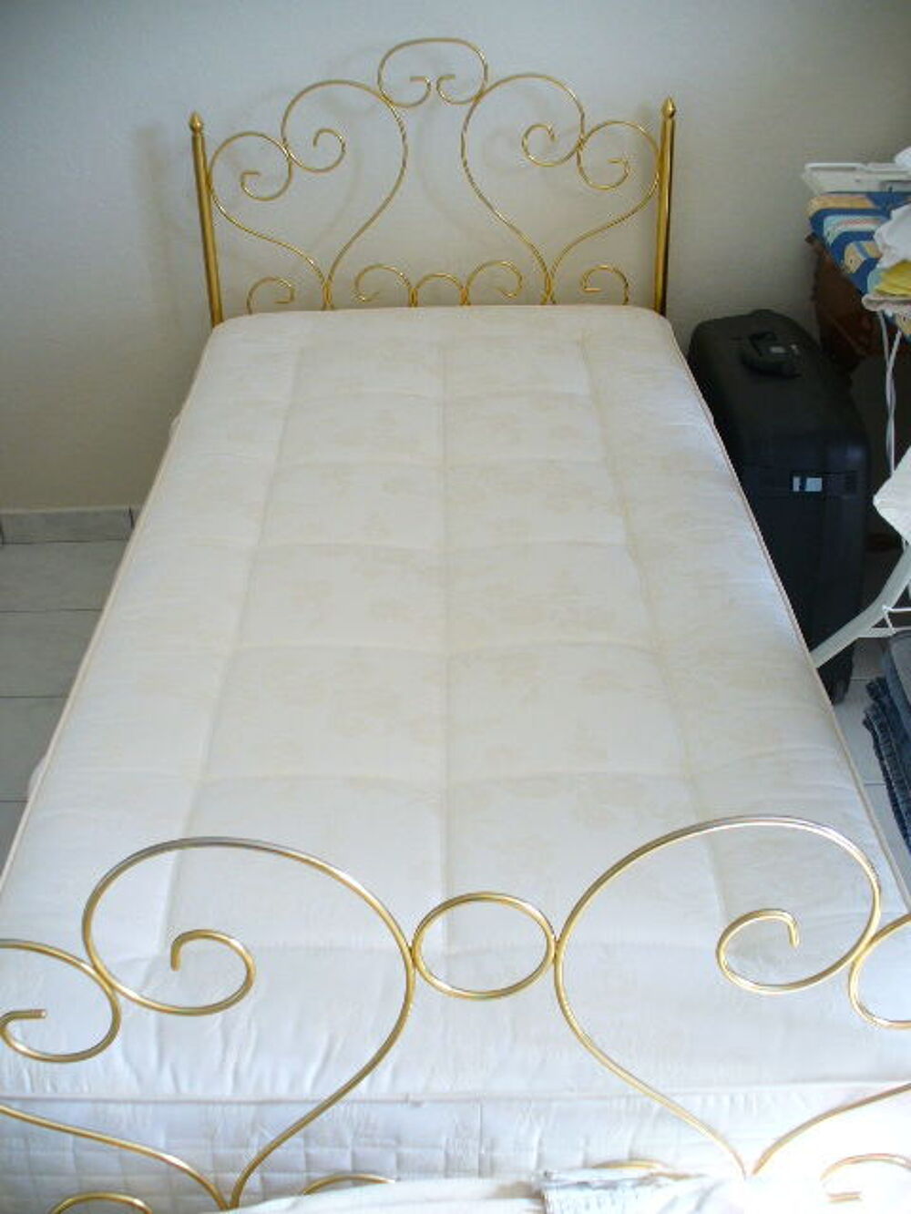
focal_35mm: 37
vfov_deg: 50.1
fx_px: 1298
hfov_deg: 38.7
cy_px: 607
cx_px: 456
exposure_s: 1/40
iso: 100
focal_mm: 6.1
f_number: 2.8
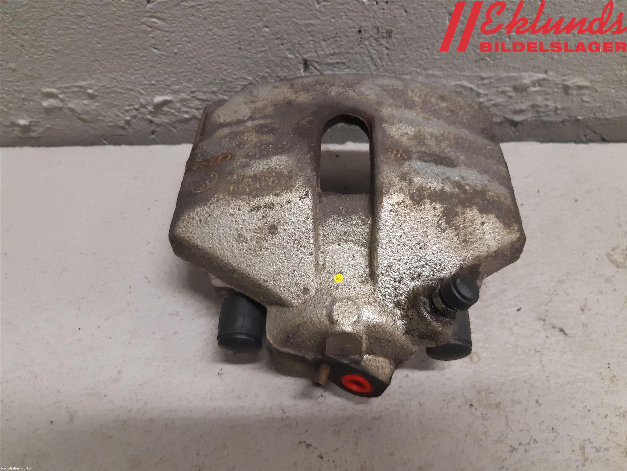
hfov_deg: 67.3
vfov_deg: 53.1
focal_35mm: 26
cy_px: 236
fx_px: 471
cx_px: 314
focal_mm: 3.93
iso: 200
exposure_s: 1/50
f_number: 1.7
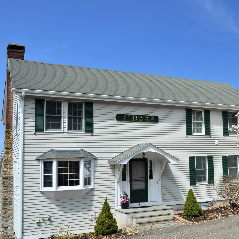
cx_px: 176
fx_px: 341
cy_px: 123
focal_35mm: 44
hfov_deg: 37.7
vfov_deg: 38.6
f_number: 8
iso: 100
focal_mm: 21
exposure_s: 1/125
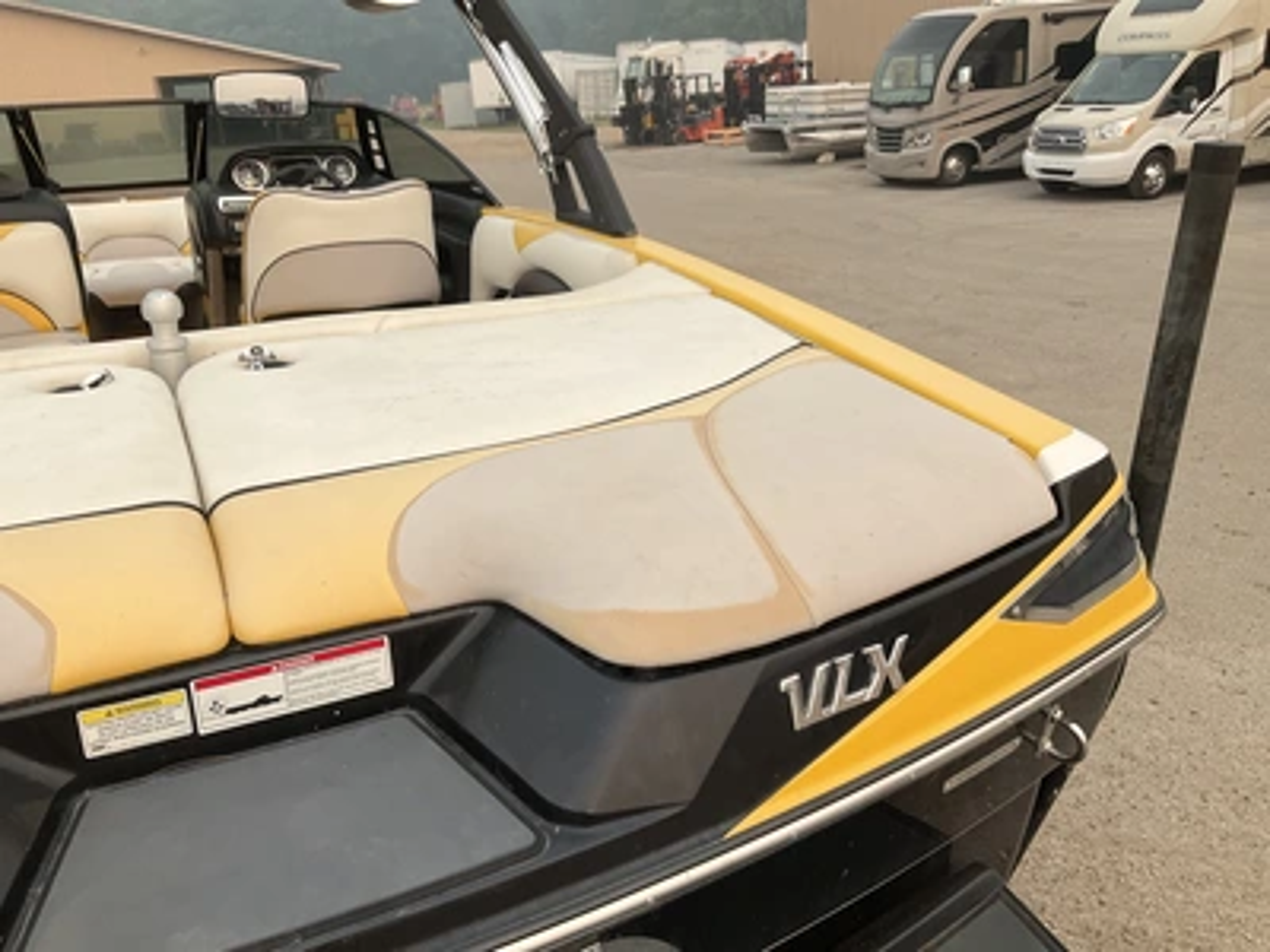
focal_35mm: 29
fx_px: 1064
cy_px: 476
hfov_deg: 61.7
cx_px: 635
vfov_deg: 48.2
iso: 25
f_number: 1.8
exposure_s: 1/1055
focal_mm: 3
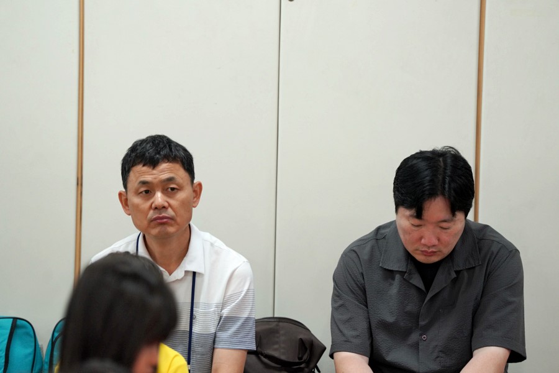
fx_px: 3105
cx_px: 280
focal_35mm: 200
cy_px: 186
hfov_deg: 10.3
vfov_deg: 6.9
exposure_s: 1/250
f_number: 4
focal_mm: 200
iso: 2500
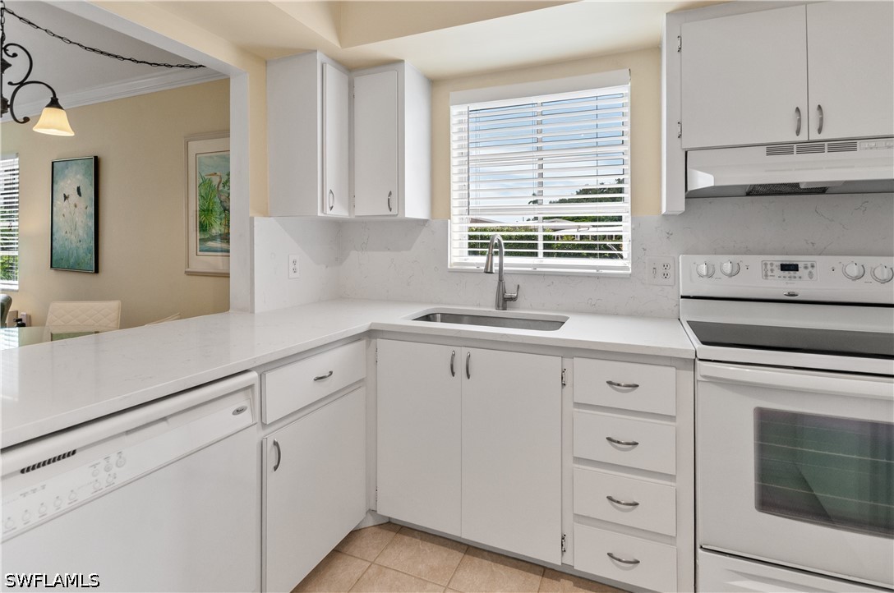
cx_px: 447
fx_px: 428
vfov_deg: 69.5
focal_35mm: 17
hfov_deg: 92.5
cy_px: 296
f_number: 8
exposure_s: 1/15
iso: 200
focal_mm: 11.5
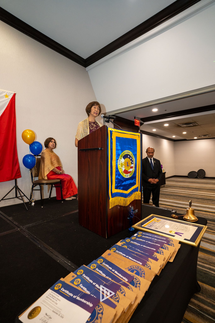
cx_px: 108
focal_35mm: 17
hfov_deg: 70.4
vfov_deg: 93.3
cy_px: 162
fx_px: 152
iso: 1600
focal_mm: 17
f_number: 3.5
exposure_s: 1/125
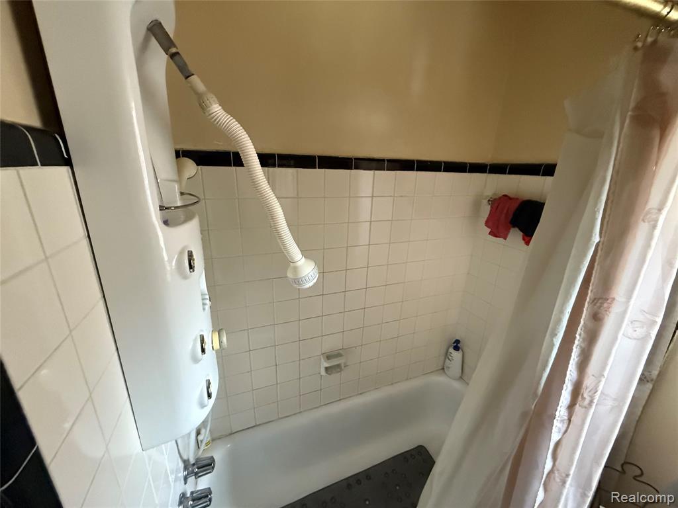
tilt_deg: -17.0
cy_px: 254
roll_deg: -2.6
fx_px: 274
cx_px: 339
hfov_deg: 102.1
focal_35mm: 14
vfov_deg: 85.7
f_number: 2.2
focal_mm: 2.22
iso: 1000
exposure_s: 1/60
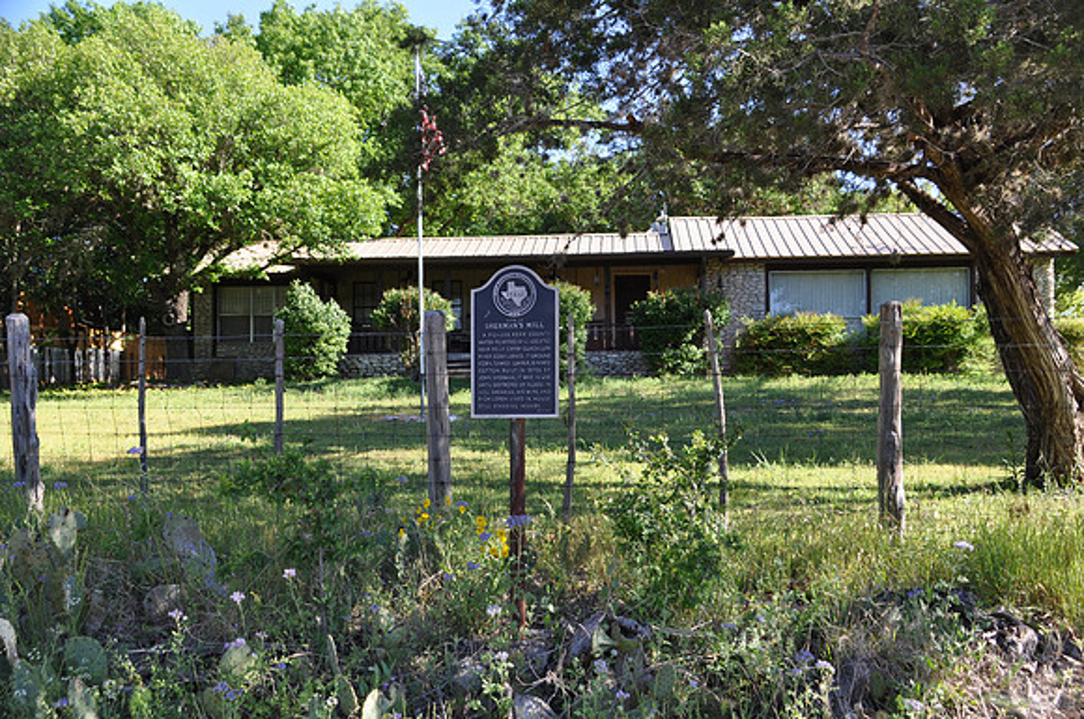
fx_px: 1263
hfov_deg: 46.5
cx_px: 542
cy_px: 360
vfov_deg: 31.8
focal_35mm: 42
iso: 200
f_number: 6.3
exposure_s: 1/160
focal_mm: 28
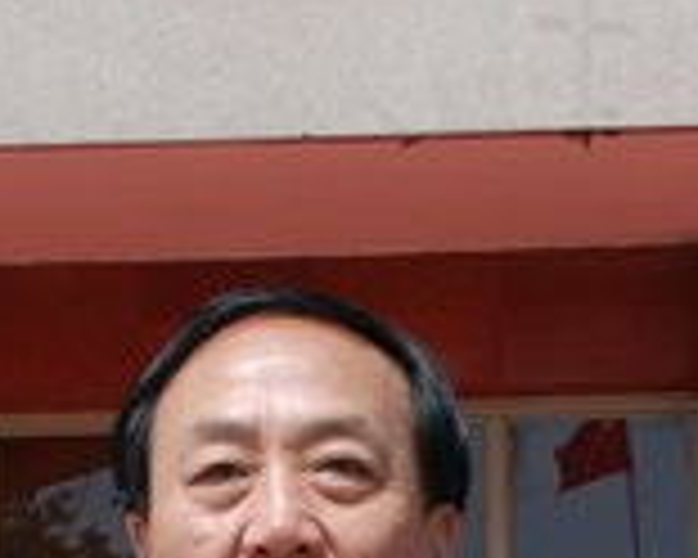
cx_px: 498
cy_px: 1055
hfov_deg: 9.0
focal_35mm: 214
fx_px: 4421
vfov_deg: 7.0
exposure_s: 1/200
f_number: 7.1
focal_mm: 26
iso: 100
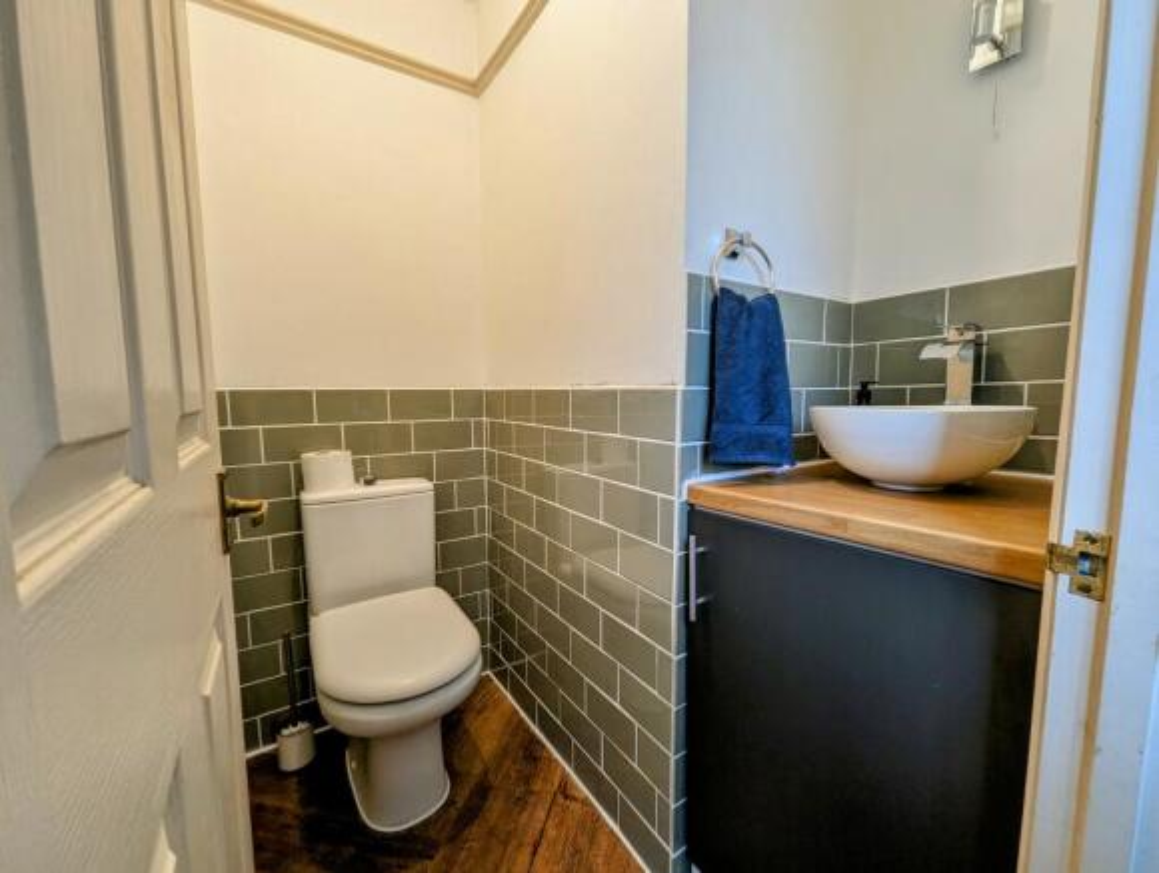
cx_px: 580
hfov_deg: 106.1
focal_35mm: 13
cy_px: 436
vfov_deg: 90.1
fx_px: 436
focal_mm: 1.95
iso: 69
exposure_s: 1/25
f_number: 2.2
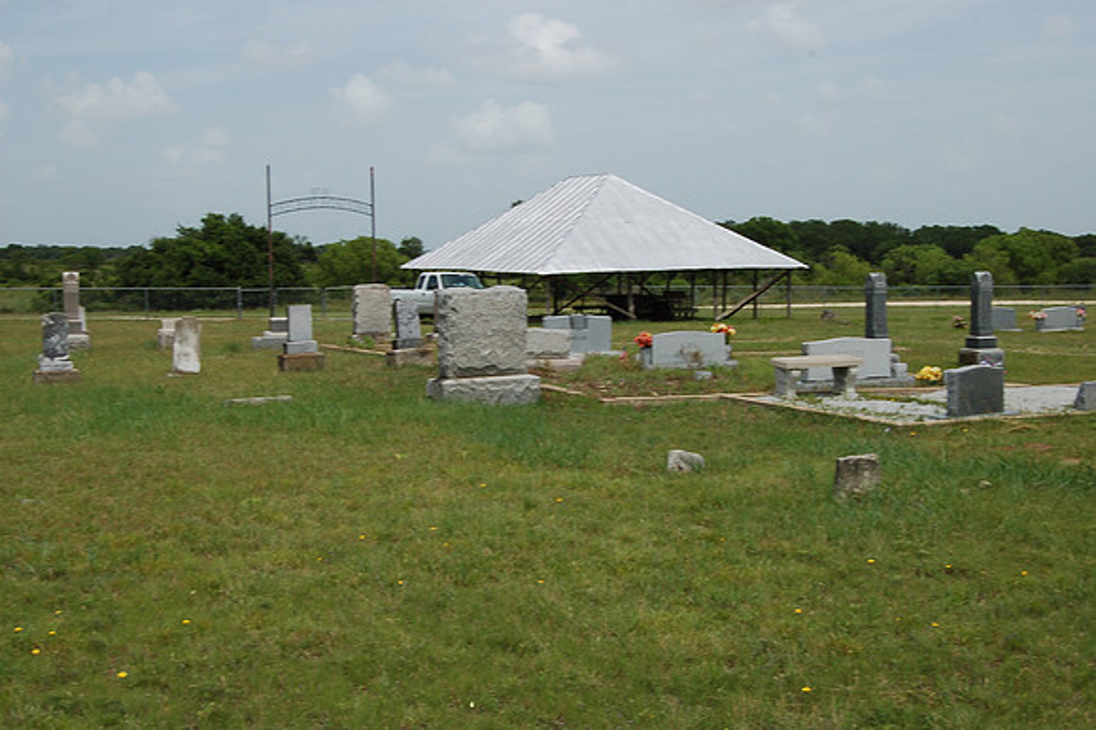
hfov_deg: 42.3
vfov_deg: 28.9
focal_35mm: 46
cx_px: 548
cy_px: 365
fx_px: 1415
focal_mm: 31
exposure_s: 1/200
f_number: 14
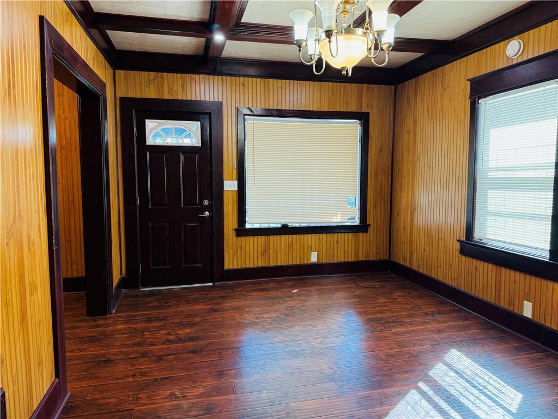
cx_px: 279
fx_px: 387
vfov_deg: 56.8
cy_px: 210
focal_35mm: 24
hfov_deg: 71.6
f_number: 1.78
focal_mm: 6.76
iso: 125
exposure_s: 1/60
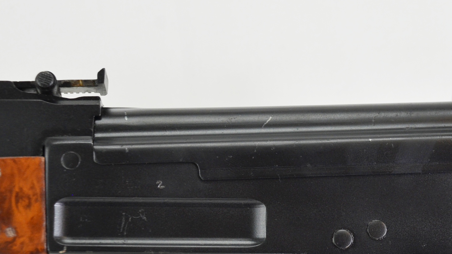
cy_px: 218
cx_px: 336
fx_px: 1438
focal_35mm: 120
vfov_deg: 10.1
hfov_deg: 17.8
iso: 400
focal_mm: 44
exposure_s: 1/100
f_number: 5
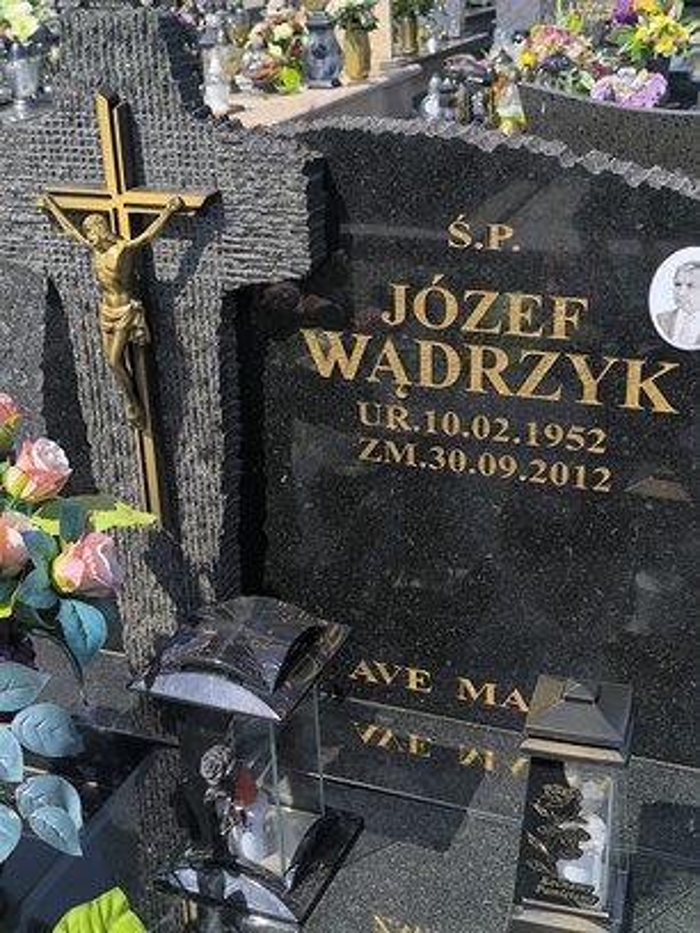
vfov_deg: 41.2
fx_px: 1240
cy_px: 466
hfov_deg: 31.5
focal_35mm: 46
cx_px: 350
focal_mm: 6.14
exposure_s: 1/1145
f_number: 1.65
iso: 50
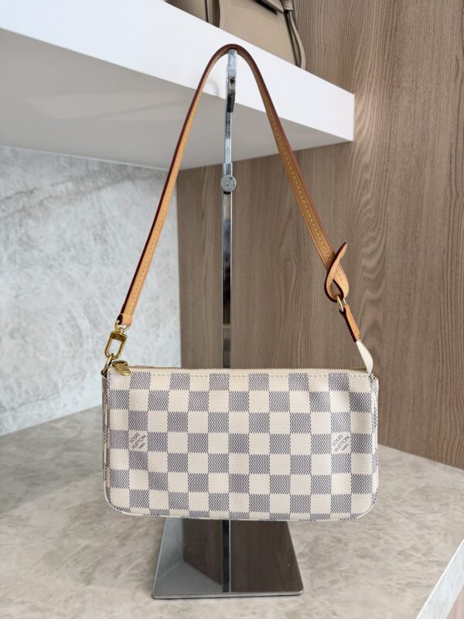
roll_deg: -0.3
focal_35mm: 24
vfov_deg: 71.6
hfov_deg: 56.8
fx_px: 429
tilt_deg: -8.6
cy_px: 310
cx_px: 232
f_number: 1.78
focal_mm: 6.76
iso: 100
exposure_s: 1/120
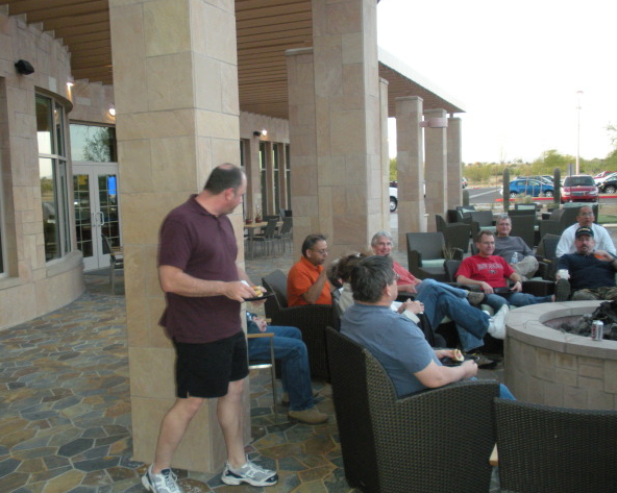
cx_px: 291
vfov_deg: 39.1
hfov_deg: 47.9
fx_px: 694
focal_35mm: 38
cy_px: 245
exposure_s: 1/37.3
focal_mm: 6.3
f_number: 3.5
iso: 305
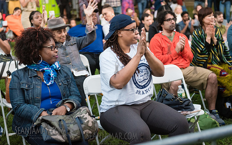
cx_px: 117
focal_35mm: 64
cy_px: 67
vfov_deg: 20.3
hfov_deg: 32.0
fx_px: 405
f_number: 2.8
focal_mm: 62
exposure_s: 1/400
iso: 4000
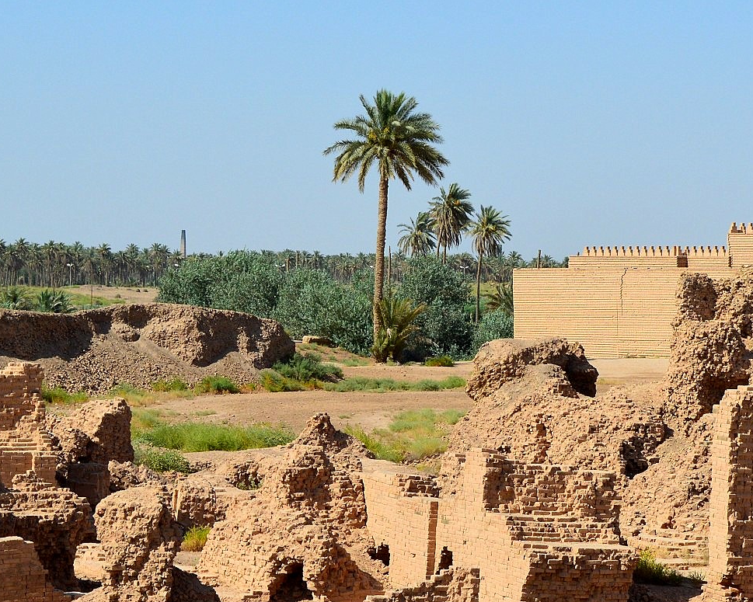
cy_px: 465
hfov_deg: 16.9
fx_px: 2518
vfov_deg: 13.6
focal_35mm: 113
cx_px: 601
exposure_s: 1/500
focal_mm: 38
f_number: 11
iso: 360
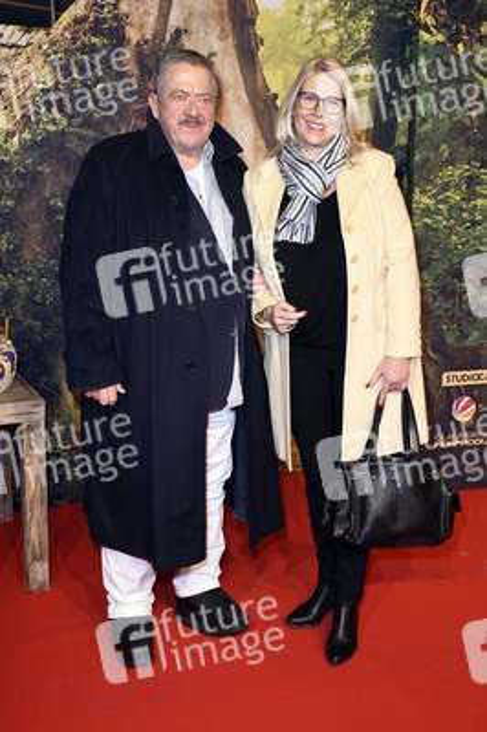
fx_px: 976
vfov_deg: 41.1
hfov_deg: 28.0
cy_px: 366
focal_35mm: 48
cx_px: 244
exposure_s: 1/60
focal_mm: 32
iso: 400
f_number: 6.3
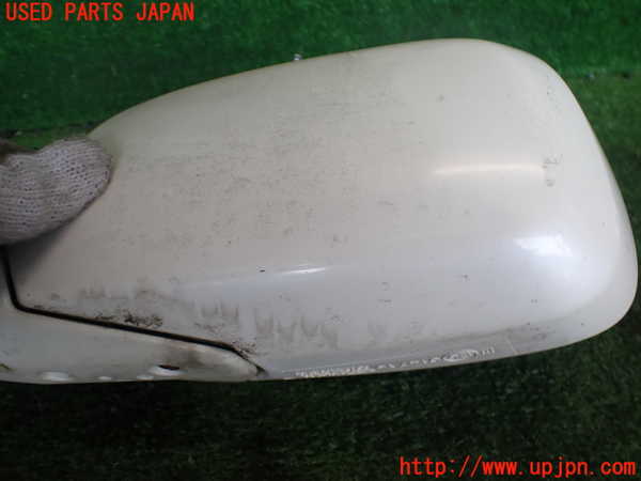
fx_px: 556
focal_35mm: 30
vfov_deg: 46.8
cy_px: 240
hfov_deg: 60.0
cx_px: 320
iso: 125
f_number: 2.3
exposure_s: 1/125
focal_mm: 5.4
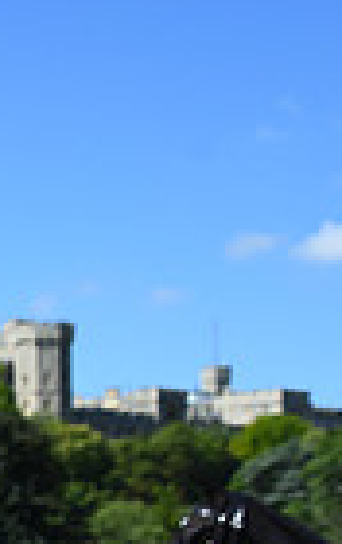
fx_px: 2005
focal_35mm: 135
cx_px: -606
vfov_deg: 15.0
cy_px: 637
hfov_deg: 8.5
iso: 250
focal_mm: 32
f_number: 5.6
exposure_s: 1/1250
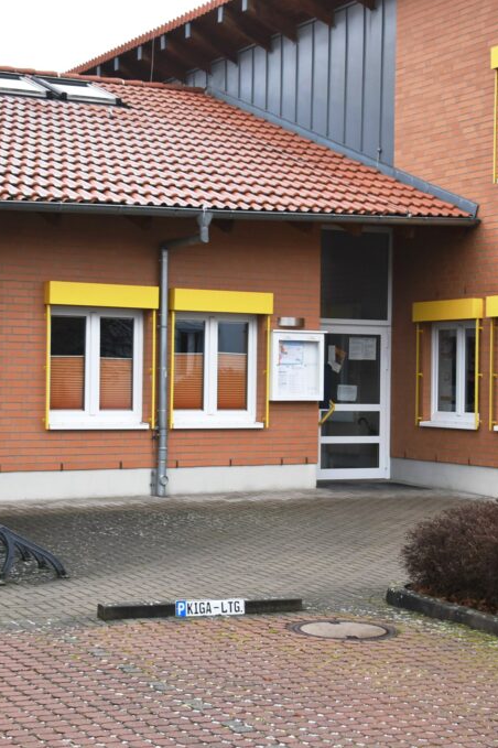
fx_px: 1599
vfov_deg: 26.3
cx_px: 264
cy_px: 376
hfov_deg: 17.7
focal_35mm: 77
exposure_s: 1/125
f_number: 4.2
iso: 800
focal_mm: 34
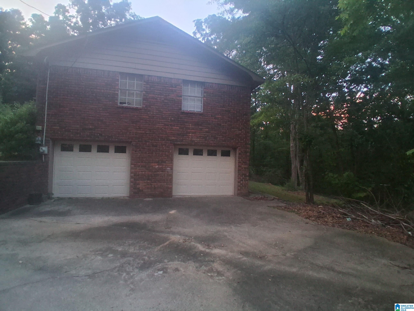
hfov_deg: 91.0
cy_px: 156
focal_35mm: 17
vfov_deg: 74.7
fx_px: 203
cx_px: 207
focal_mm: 1.4
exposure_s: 1/20
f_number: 2.2
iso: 500
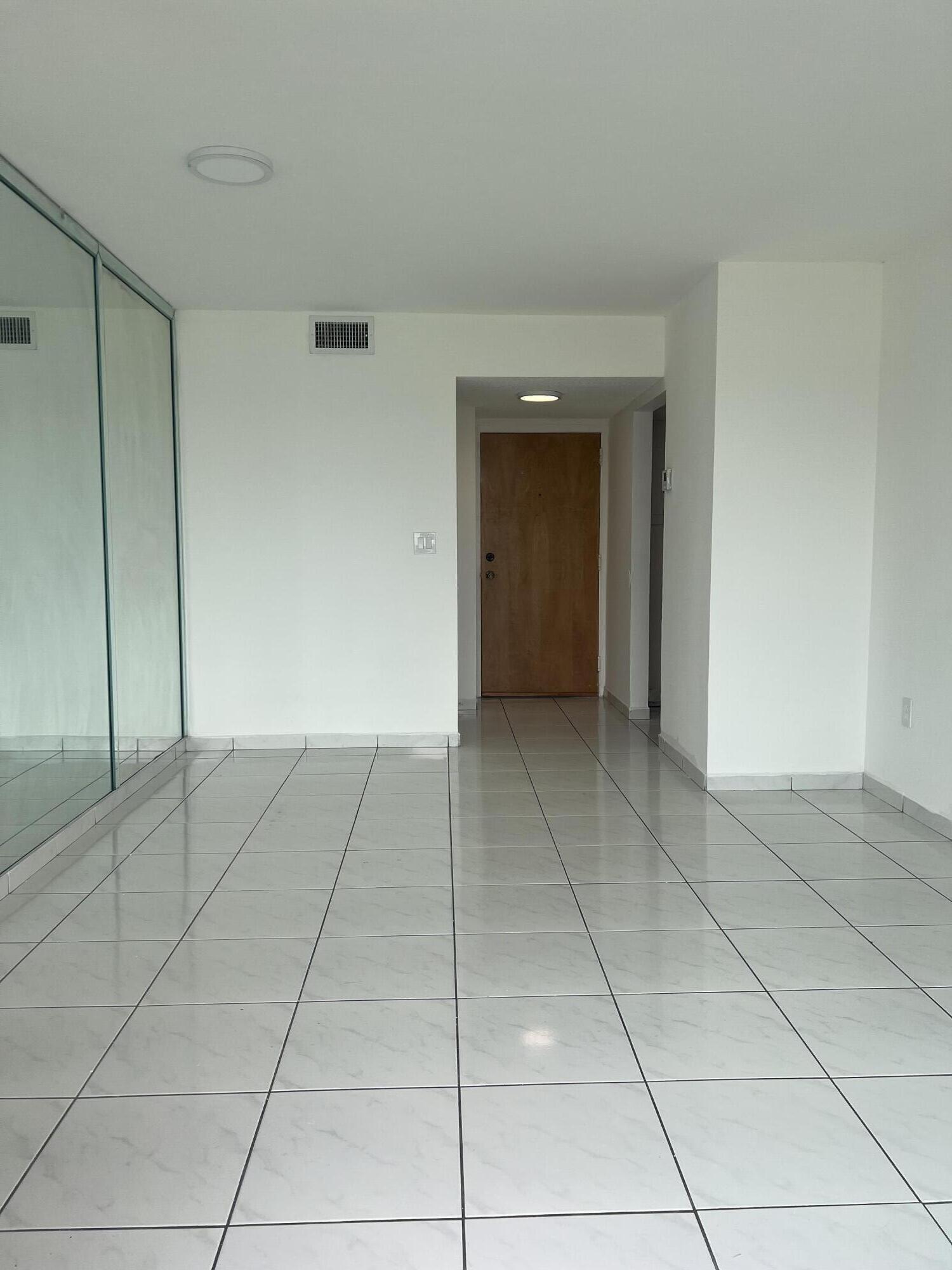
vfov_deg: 67.3
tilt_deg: -3.5
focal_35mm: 26
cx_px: 476
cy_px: 635
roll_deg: -0.5
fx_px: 953
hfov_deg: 53.1
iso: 50
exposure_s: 1/808
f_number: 1.5
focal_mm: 5.7
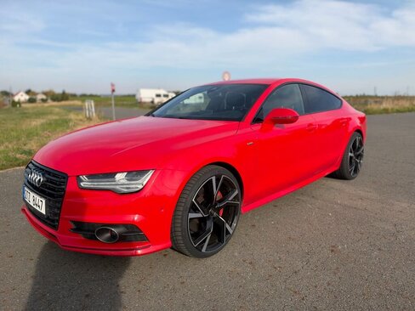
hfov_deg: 71.6
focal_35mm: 24
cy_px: 156
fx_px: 288
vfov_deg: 56.8
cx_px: 208
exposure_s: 1/2976
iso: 64
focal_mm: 6.93
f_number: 1.8
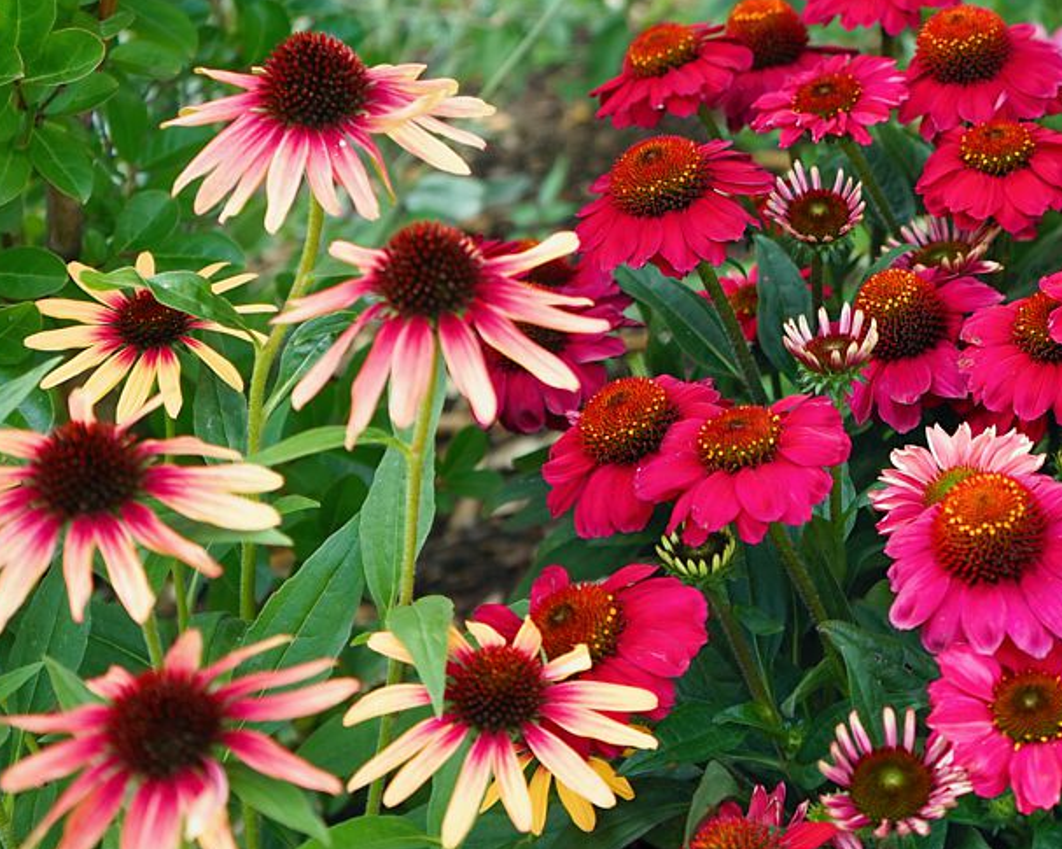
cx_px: 1067
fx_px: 2356
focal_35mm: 75
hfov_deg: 24.2
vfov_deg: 20.3
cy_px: 285
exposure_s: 1/250
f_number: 4
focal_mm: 38
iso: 250
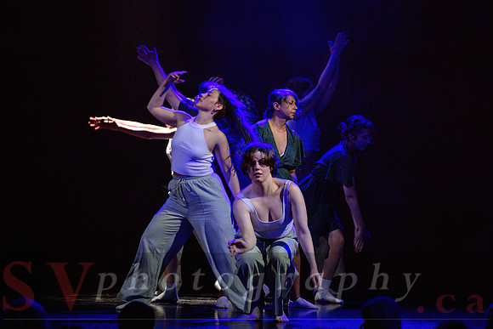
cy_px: 133
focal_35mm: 161
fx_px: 2207
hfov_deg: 12.7
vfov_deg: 8.5
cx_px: 294
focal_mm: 135
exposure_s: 1/200
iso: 1600
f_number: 2.8
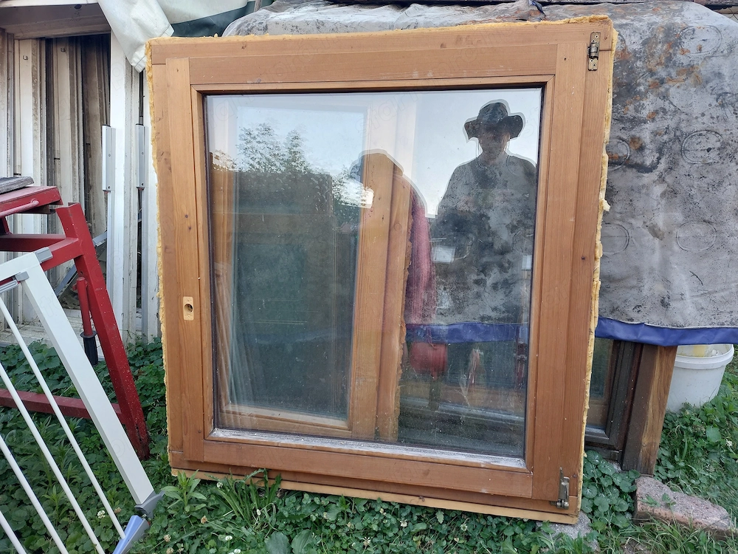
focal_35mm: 25
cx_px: 369
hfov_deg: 69.4
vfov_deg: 54.9
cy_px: 277
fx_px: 533
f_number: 1.8
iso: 40
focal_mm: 5.23
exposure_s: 1/50
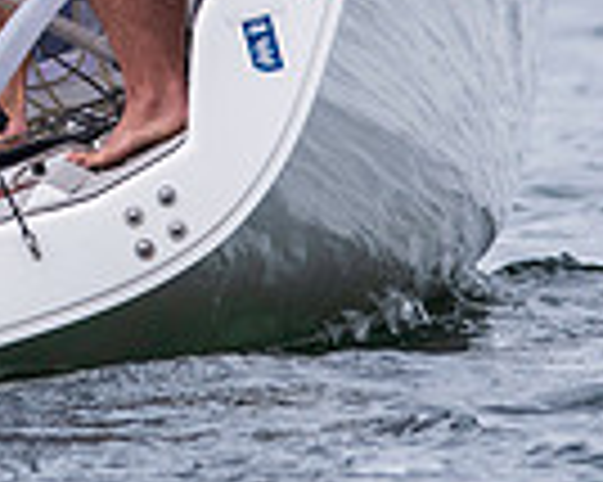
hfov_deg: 1.0
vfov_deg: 0.8
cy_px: -410
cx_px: -522
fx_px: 35168
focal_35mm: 1972
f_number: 5
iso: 200
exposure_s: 1/1600
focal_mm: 300
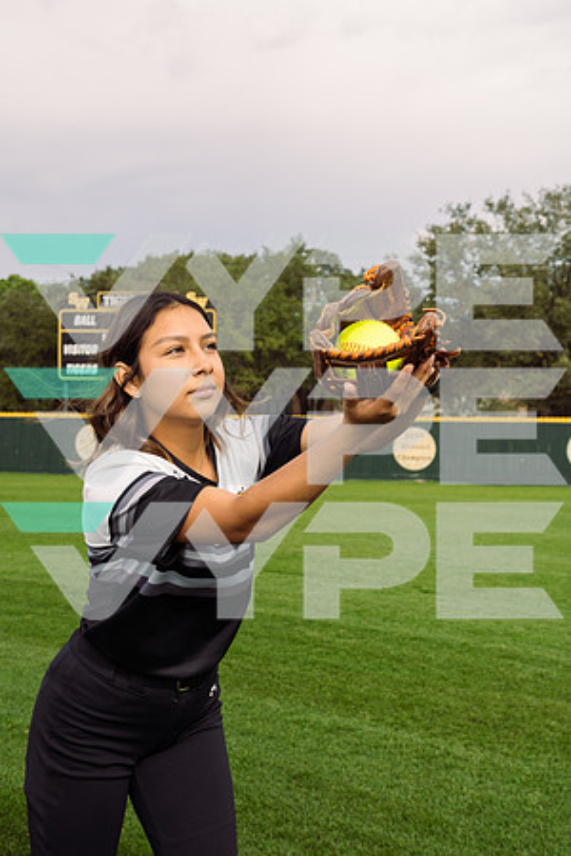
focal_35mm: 47
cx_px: 286
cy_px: 428
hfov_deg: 28.6
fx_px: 1118
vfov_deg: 41.9
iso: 125
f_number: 8
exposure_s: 1/200
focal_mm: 47
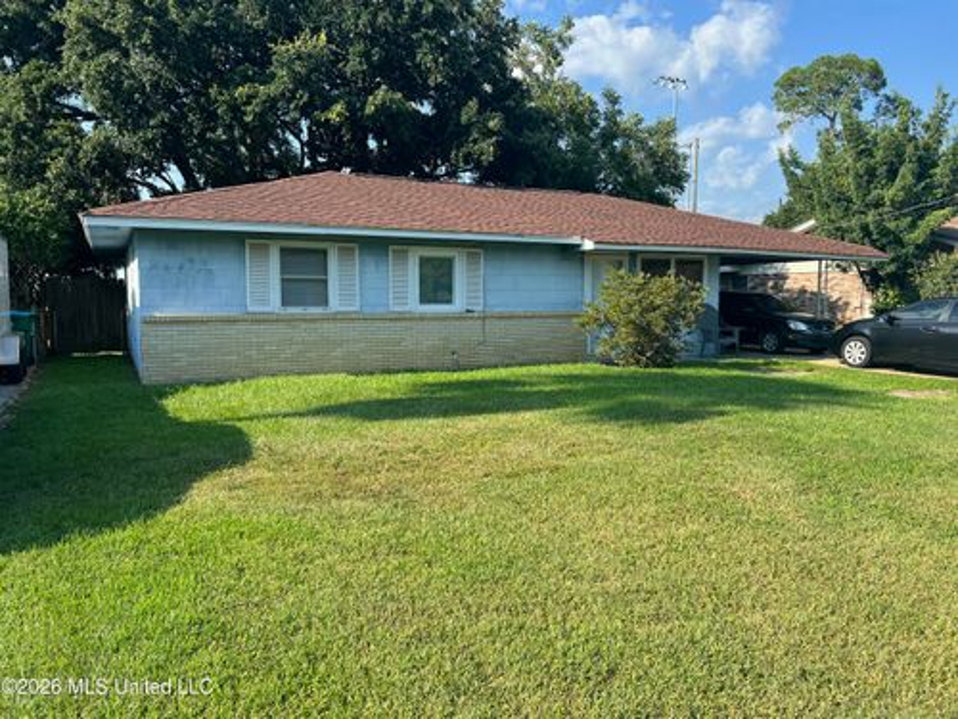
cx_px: 479
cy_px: 360
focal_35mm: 26
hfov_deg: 67.3
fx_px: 720
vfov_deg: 53.1
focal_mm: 5.7
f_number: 1.5
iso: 50
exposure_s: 1/1724
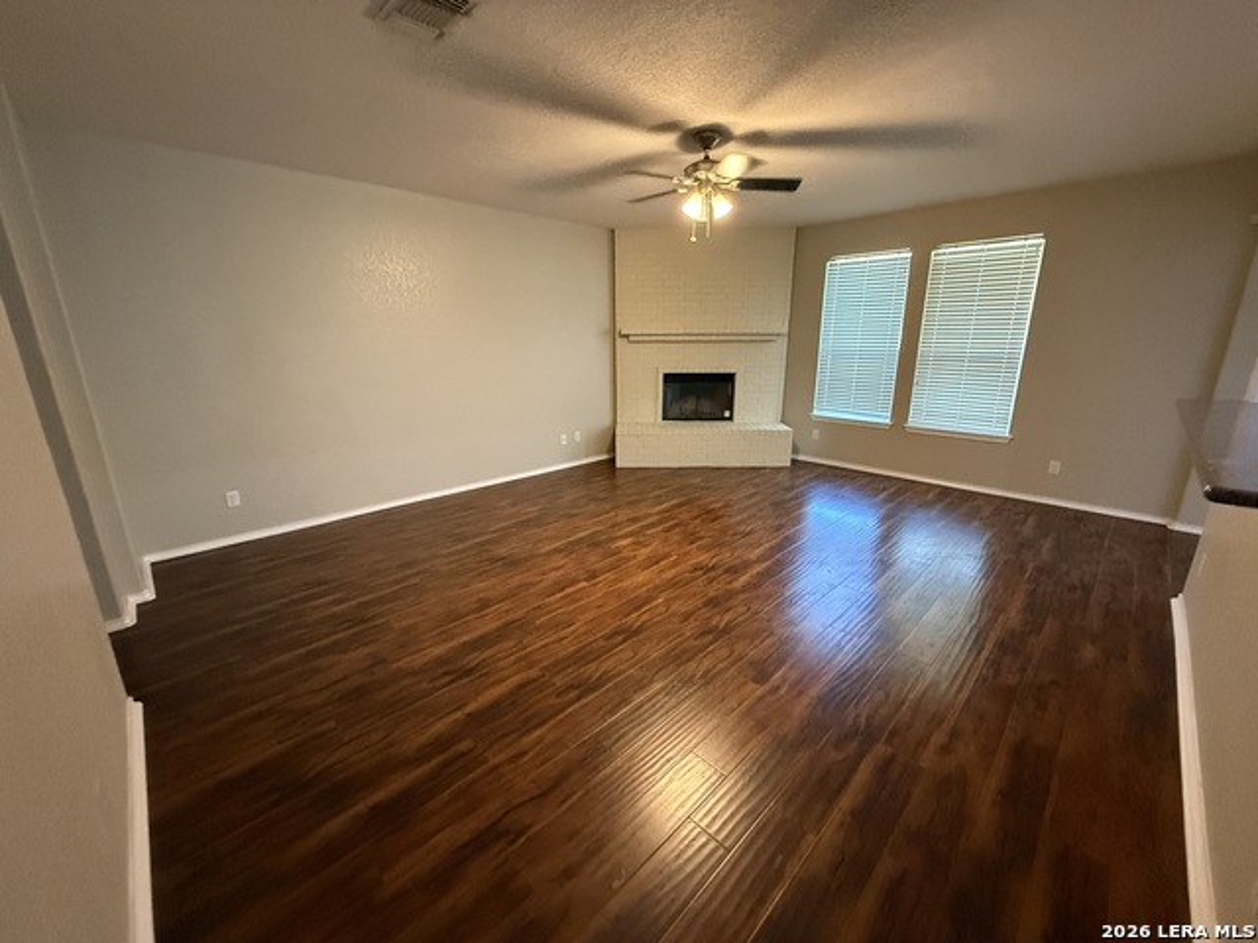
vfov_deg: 85.7
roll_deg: -0.1
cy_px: 472
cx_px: 629
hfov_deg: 102.1
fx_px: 509
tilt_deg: -15.4
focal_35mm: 14
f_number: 2.2
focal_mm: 2.22
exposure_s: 1/60
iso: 800
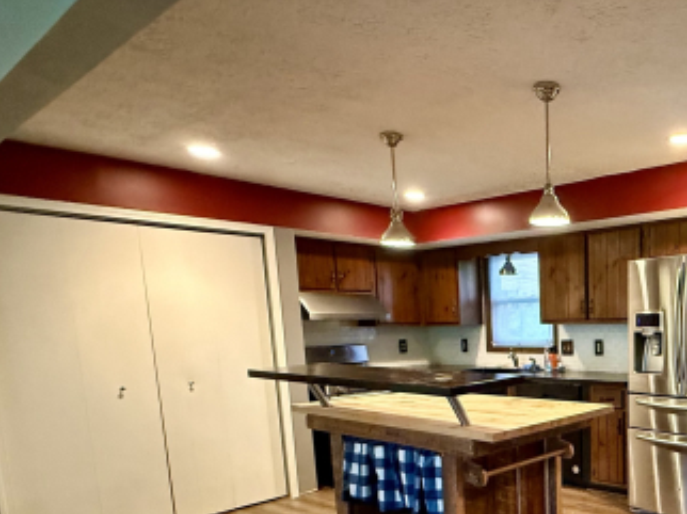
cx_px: 611
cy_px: 399
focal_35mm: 29
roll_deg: +0.5
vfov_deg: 46.1
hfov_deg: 54.2
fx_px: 575
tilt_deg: -7.8
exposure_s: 1/59
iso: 1000
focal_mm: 2.22
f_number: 2.2
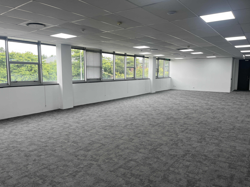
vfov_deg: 53.1
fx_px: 188
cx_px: 125
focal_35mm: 26
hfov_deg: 67.3
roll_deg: -0.8
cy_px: 94
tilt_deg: -7.5
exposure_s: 1/100
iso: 32
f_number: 1.6
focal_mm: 5.1
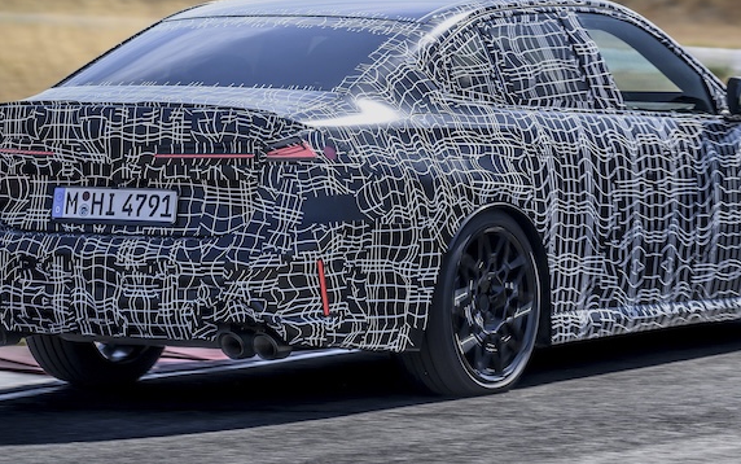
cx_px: 565
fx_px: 3758
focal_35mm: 186
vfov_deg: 7.1
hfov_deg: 11.2
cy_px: 297
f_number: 4
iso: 125
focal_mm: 87
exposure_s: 1/250
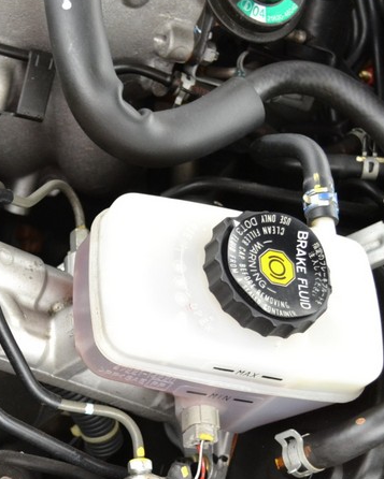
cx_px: -13
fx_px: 1193
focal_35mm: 84
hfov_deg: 17.8
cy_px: 351
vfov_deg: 22.6
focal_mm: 26
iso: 1000
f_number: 4.2
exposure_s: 1/15
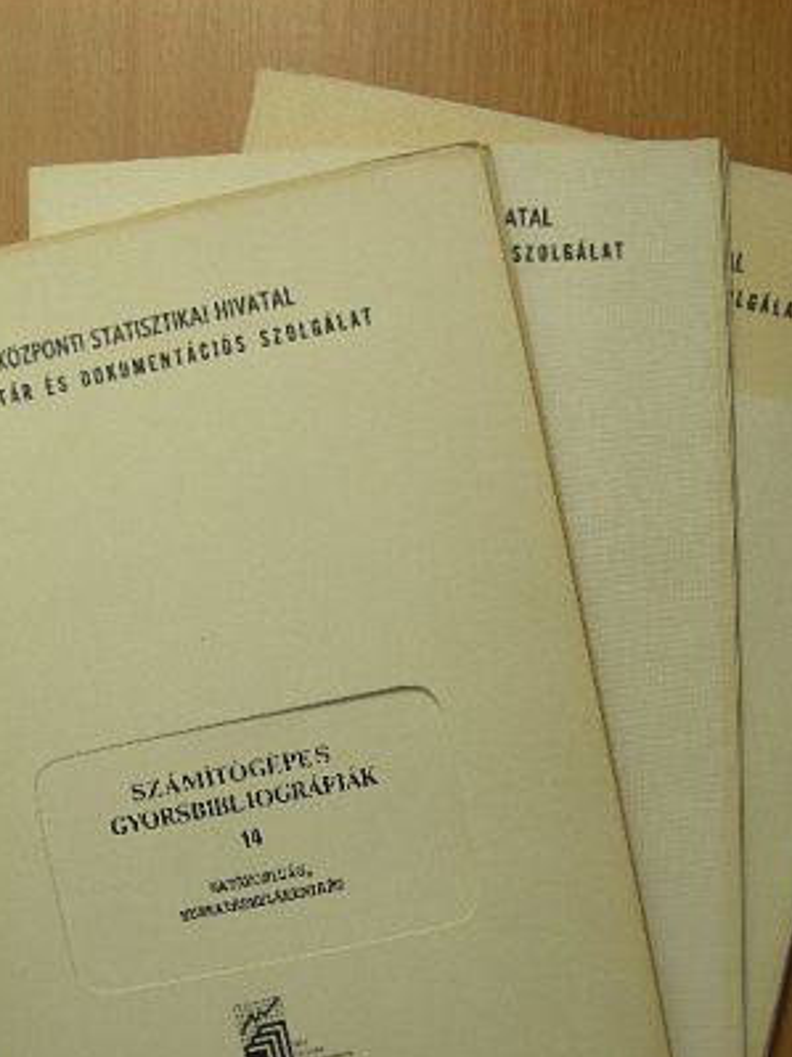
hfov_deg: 29.1
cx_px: 376
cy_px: 587
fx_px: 1526
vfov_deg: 38.2
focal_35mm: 50
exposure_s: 1/54.8
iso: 50
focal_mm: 7.4
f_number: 3.5
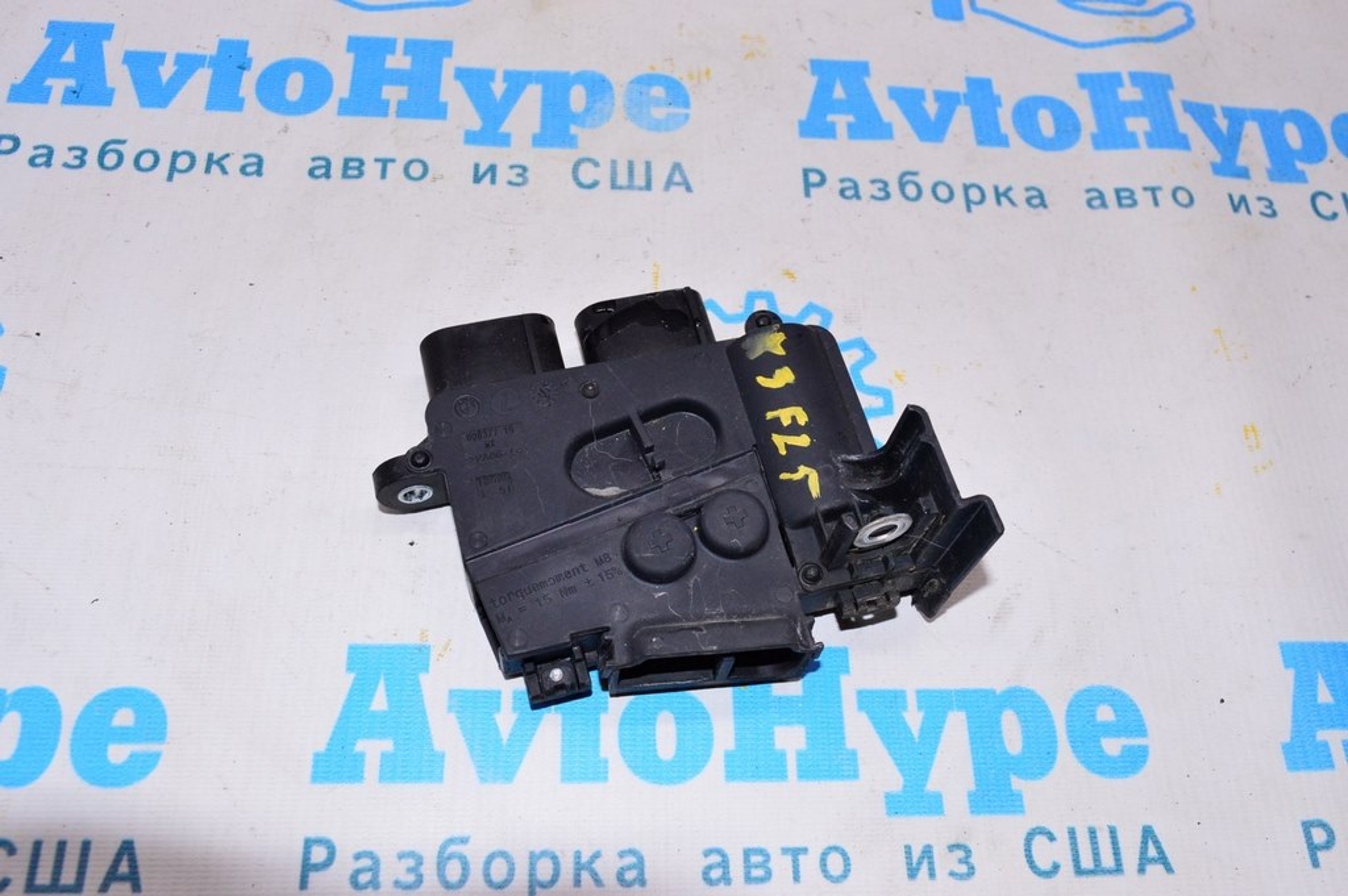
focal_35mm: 33
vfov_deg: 39.9
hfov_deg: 57.3
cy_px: 448
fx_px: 1235
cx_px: 674
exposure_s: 1/200
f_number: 8
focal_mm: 22
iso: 1600
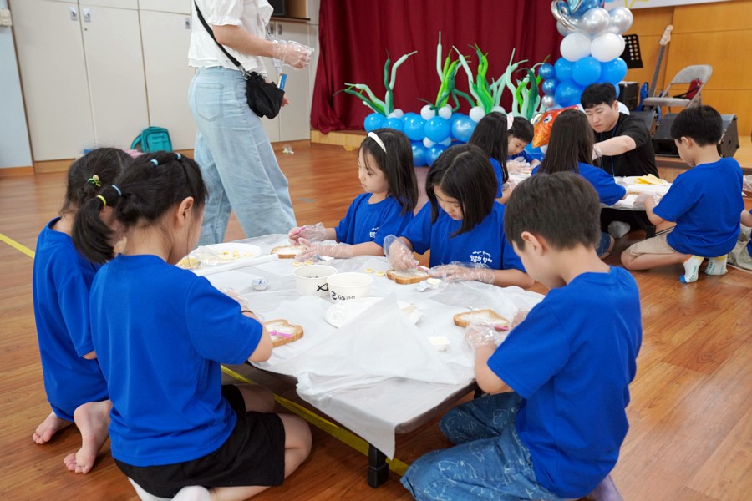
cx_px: 376
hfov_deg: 60.3
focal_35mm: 31
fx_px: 648
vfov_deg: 42.3
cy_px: 250
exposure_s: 1/160
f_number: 4
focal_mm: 31
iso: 2000
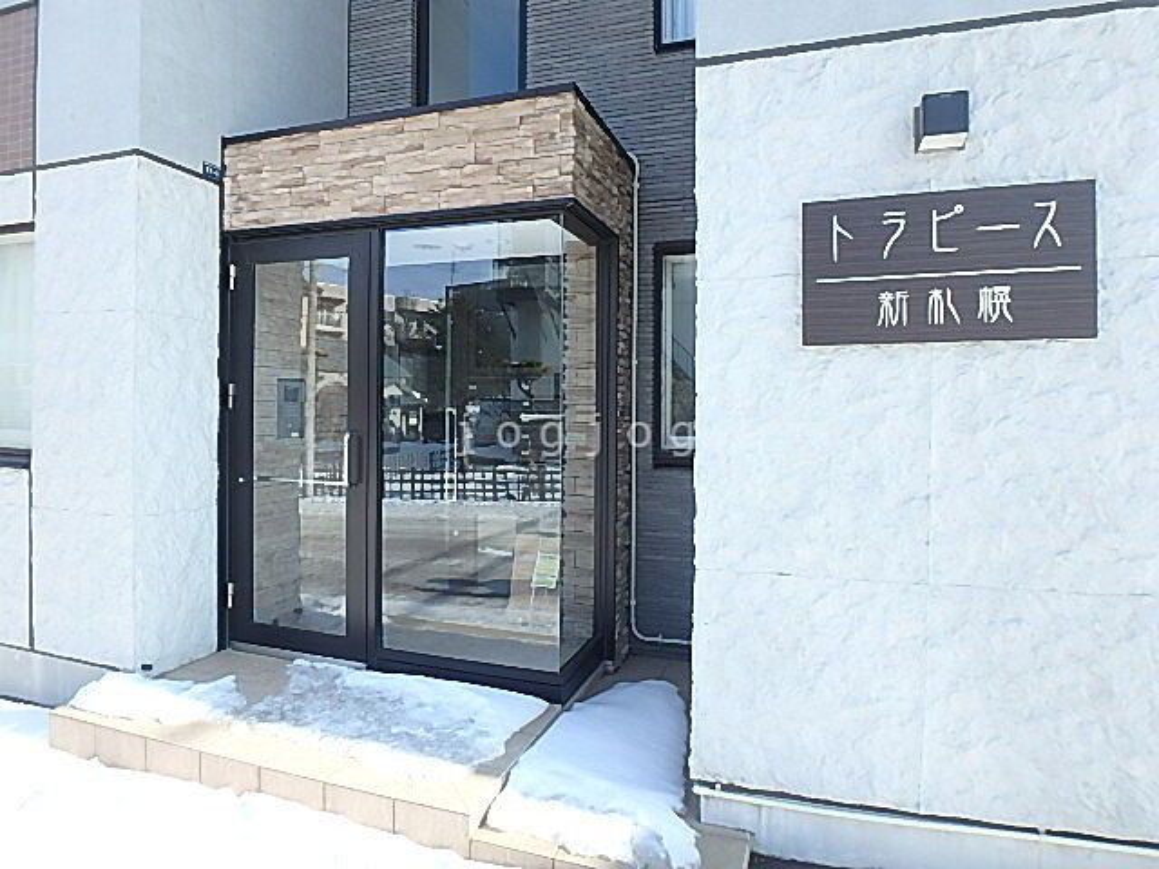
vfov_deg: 63.4
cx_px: 580
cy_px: 434
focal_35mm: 21
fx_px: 703
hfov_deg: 79.0
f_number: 3.5
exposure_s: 1/320
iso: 125
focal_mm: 3.7
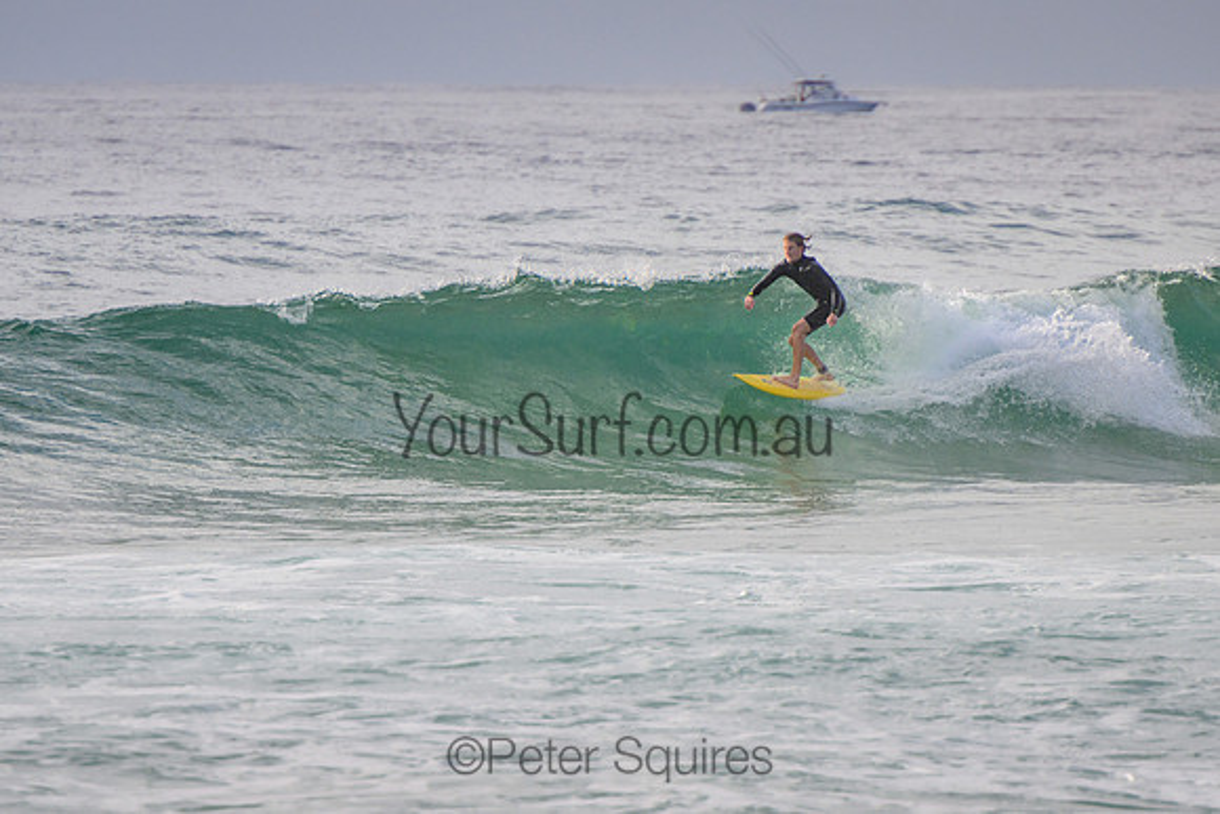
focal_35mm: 550
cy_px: 473
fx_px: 18648
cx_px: 637
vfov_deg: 2.5
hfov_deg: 3.7
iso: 360
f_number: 5.6
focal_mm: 400
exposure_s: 1/2000
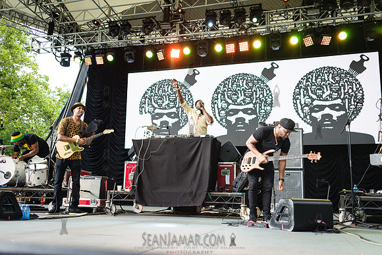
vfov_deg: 37.9
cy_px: 128
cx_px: 191
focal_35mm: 35
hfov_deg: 54.4
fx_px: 371
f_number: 2.8
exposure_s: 1/1600
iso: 1250
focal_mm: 35
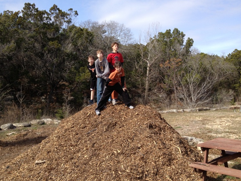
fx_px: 258
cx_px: 126
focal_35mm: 37
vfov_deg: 38.7
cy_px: 89
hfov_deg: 50.1
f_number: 2.4
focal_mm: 4.28
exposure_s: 1/1062
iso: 50
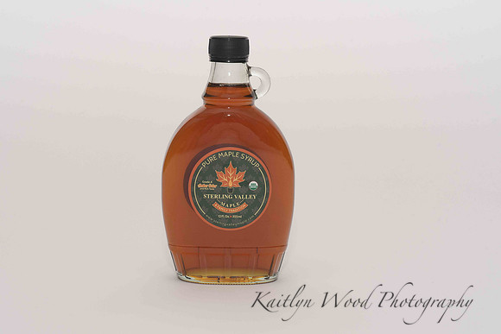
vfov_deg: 16.1
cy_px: 167
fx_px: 1183
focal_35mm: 85
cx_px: 250
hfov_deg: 23.9
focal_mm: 85
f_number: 13
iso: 400
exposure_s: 1/100
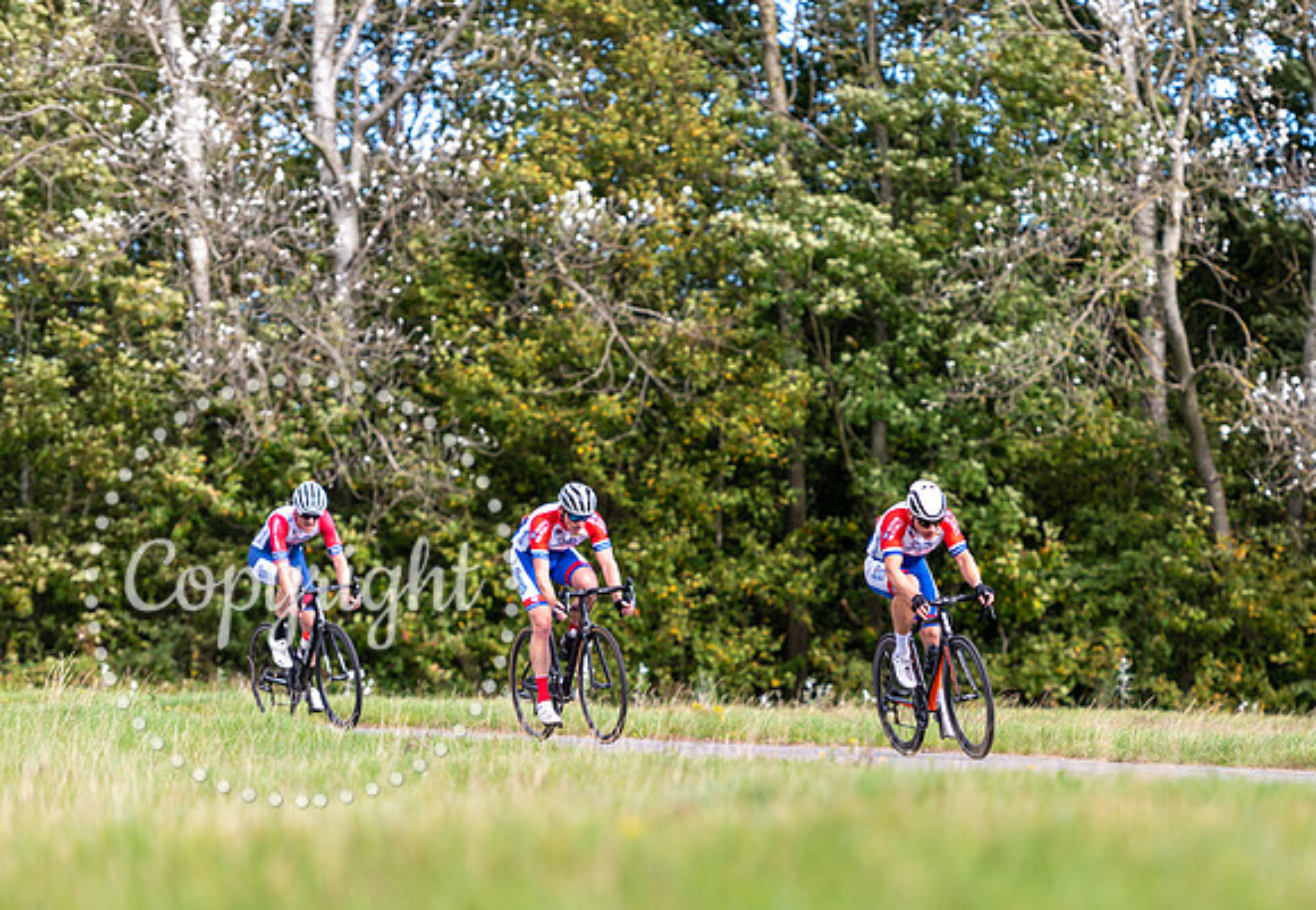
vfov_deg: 6.2
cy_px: 627
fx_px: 8354
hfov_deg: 9.0
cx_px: 940
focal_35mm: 226
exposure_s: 1/1250
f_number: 2.8
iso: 160
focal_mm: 160
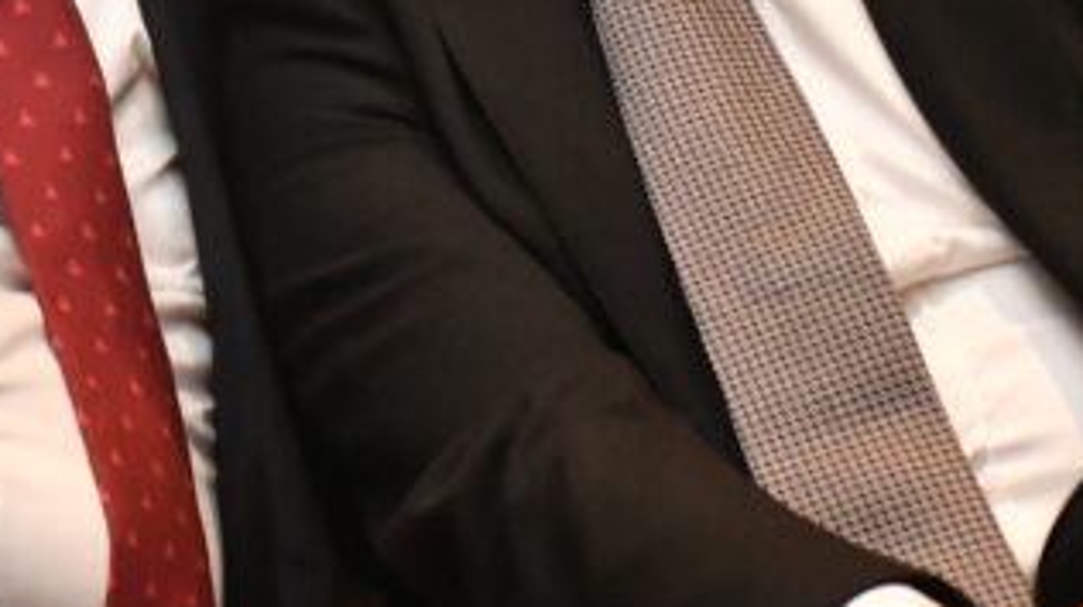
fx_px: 6828
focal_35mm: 238
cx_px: 195
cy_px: -266
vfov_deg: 5.1
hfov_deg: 9.0
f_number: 3.2
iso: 3200
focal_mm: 70
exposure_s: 1/250
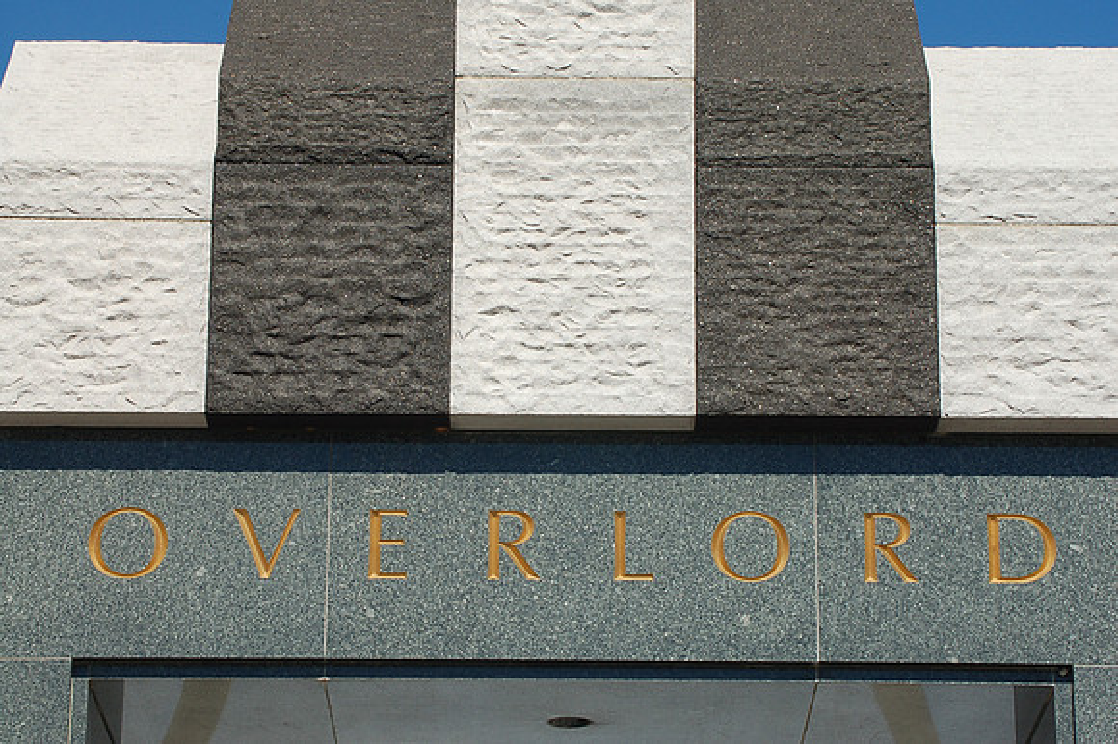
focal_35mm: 128
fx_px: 3957
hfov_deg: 16.1
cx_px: 559
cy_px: 372
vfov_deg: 10.7
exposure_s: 1/160
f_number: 16
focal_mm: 85
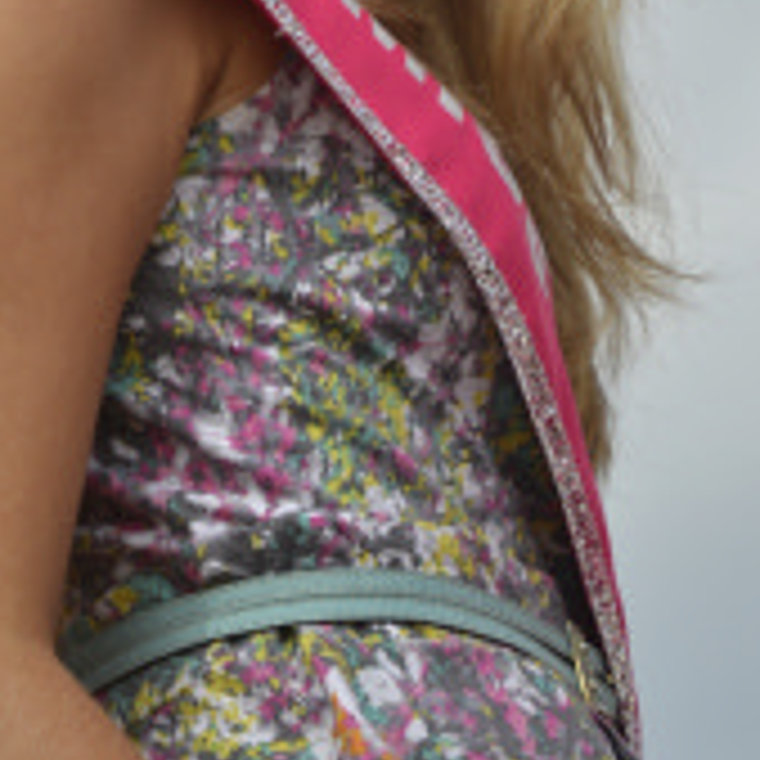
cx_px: 304
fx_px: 12675
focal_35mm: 510
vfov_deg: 3.4
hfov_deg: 3.4
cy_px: 54
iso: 100
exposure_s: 1/500
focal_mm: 135
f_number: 5.6
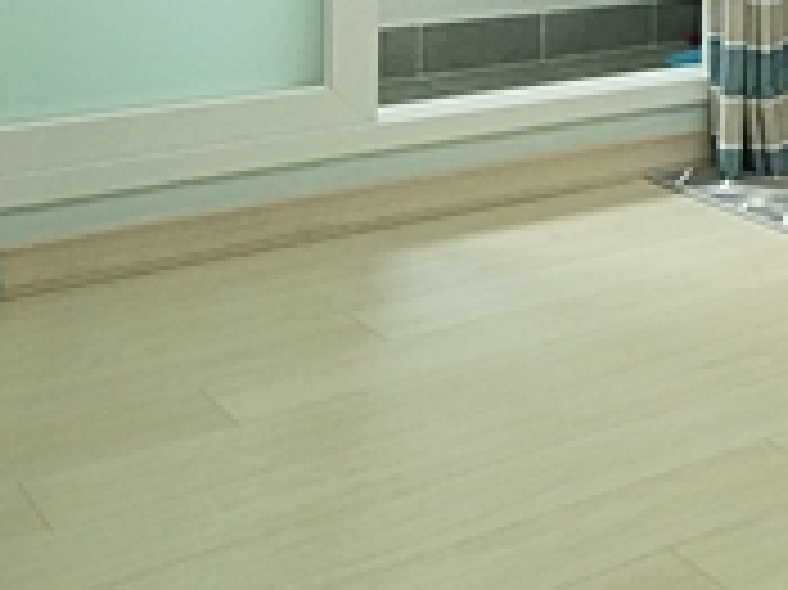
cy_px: -270
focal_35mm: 66
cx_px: 1153
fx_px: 1501
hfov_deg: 23.9
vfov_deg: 19.6
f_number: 5.6
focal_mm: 10
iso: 800
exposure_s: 1/80
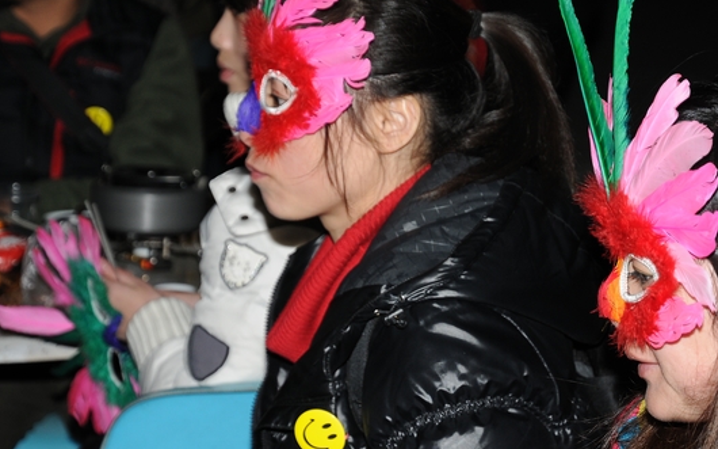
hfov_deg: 15.3
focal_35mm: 137
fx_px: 2680
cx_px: 406
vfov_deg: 9.6
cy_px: 156
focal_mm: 68
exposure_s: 1/100
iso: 320
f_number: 5.6
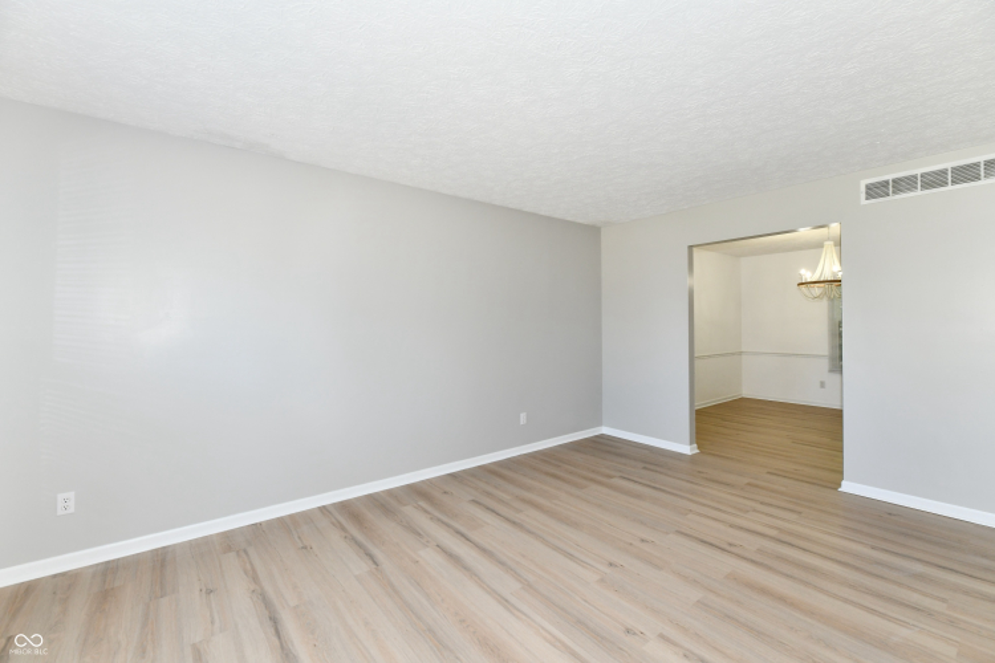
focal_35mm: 15
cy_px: 332
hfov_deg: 100.4
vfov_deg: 77.3
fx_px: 415
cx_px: 498
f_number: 6.3
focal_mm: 15
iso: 640
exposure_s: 1/60
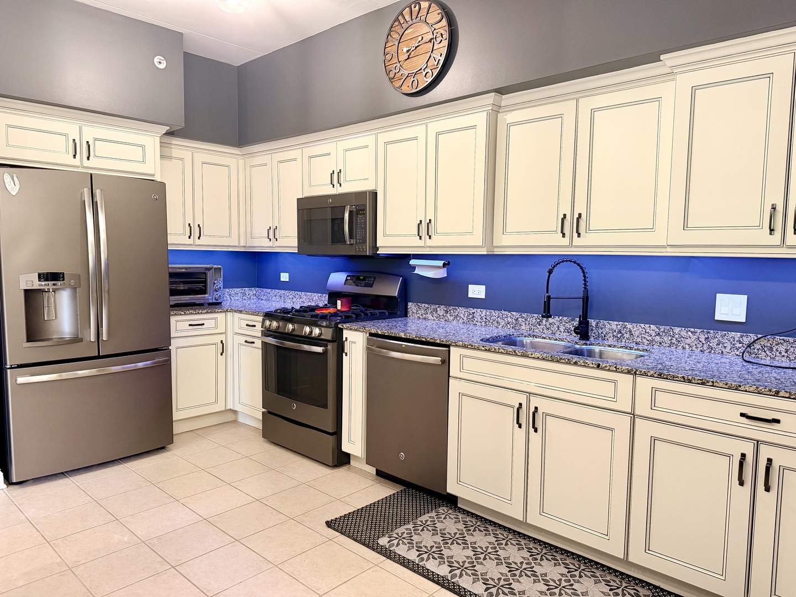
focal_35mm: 24
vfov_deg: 56.8
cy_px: 298
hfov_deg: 71.6
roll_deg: -0.6
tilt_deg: -4.8
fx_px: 552
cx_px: 398
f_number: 1.78
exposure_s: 1/46
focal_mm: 6.76
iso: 320
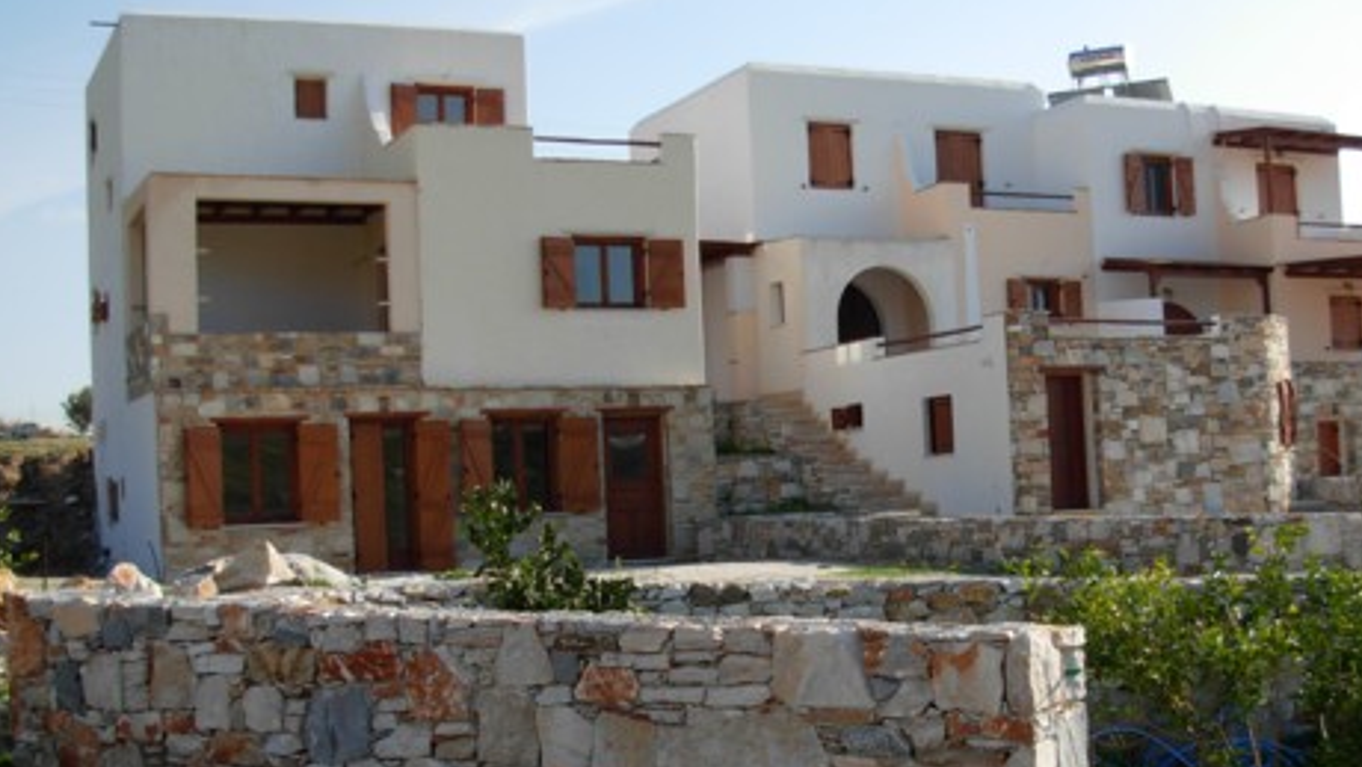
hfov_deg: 38.4
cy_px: 468
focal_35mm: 54
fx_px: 1951
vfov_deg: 22.2
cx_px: 805
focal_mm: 6.3
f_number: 2.9
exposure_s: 1/912
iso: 79
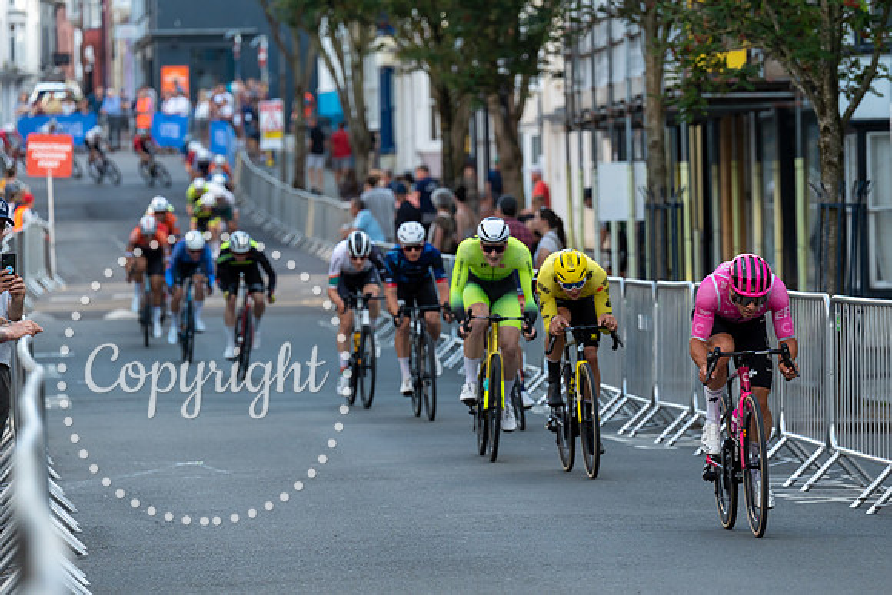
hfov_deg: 8.6
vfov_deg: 5.8
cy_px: 359
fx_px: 5914
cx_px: 608
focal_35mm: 239
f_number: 4
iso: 1000
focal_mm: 175
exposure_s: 1/640
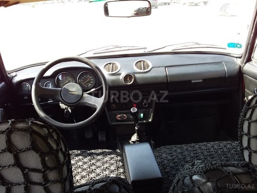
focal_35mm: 31
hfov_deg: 58.4
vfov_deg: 45.4
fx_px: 230
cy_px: 96
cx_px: 128
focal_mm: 3.3
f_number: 2.2
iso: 40
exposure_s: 1/117
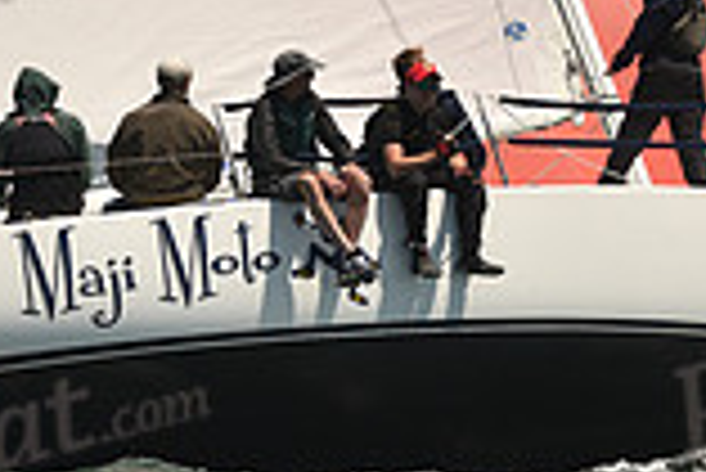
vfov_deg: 5.3
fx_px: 5064
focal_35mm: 258
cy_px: 169
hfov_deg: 8.0
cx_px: 445
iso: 250
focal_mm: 70
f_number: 5.6
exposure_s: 1/800
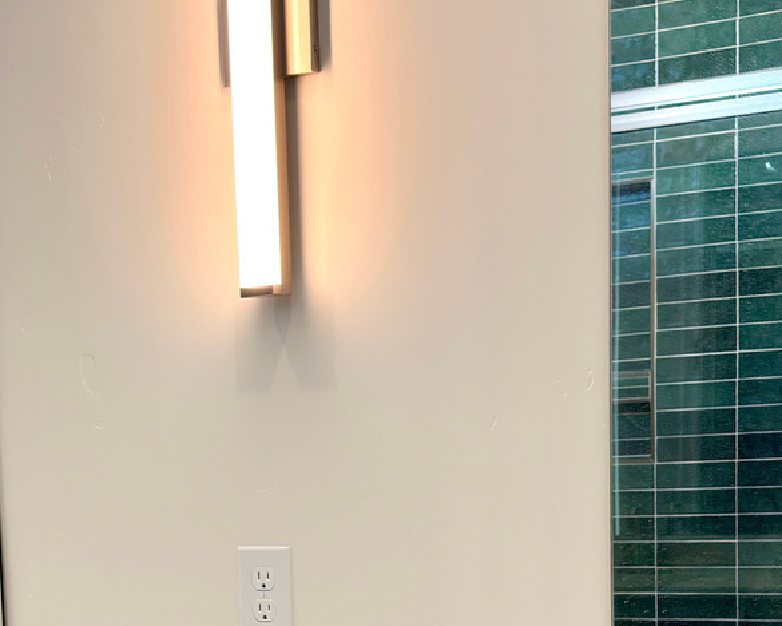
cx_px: 108
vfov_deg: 18.2
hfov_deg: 22.8
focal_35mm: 82
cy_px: 653
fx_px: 1898
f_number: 1.78
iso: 64
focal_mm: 6.86
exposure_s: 1/152
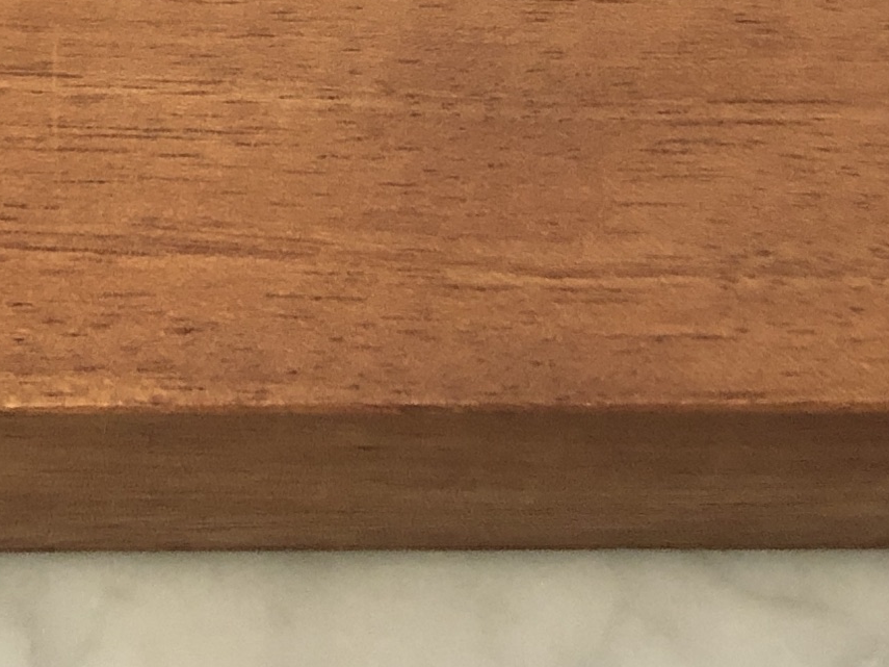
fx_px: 3390
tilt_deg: -53.3
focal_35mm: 132
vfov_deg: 10.8
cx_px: 371
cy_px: -339
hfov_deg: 14.9
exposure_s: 1/11
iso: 100
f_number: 1.8
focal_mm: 3.99
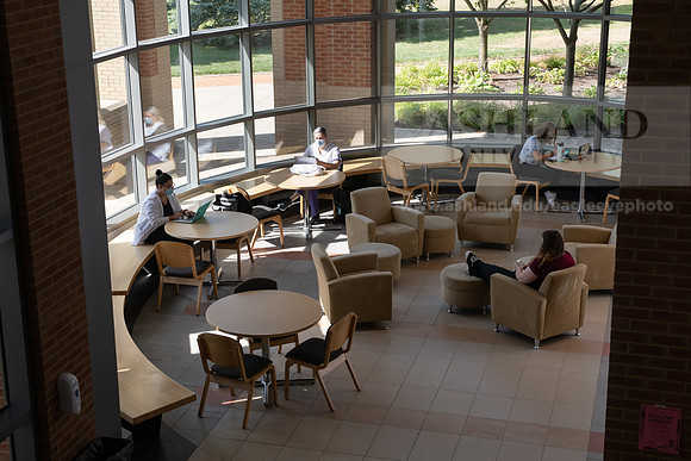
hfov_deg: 33.4
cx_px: 346
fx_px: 1152
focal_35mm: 60
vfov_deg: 22.6
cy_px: 230
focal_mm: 60
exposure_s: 1/200
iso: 500
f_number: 8
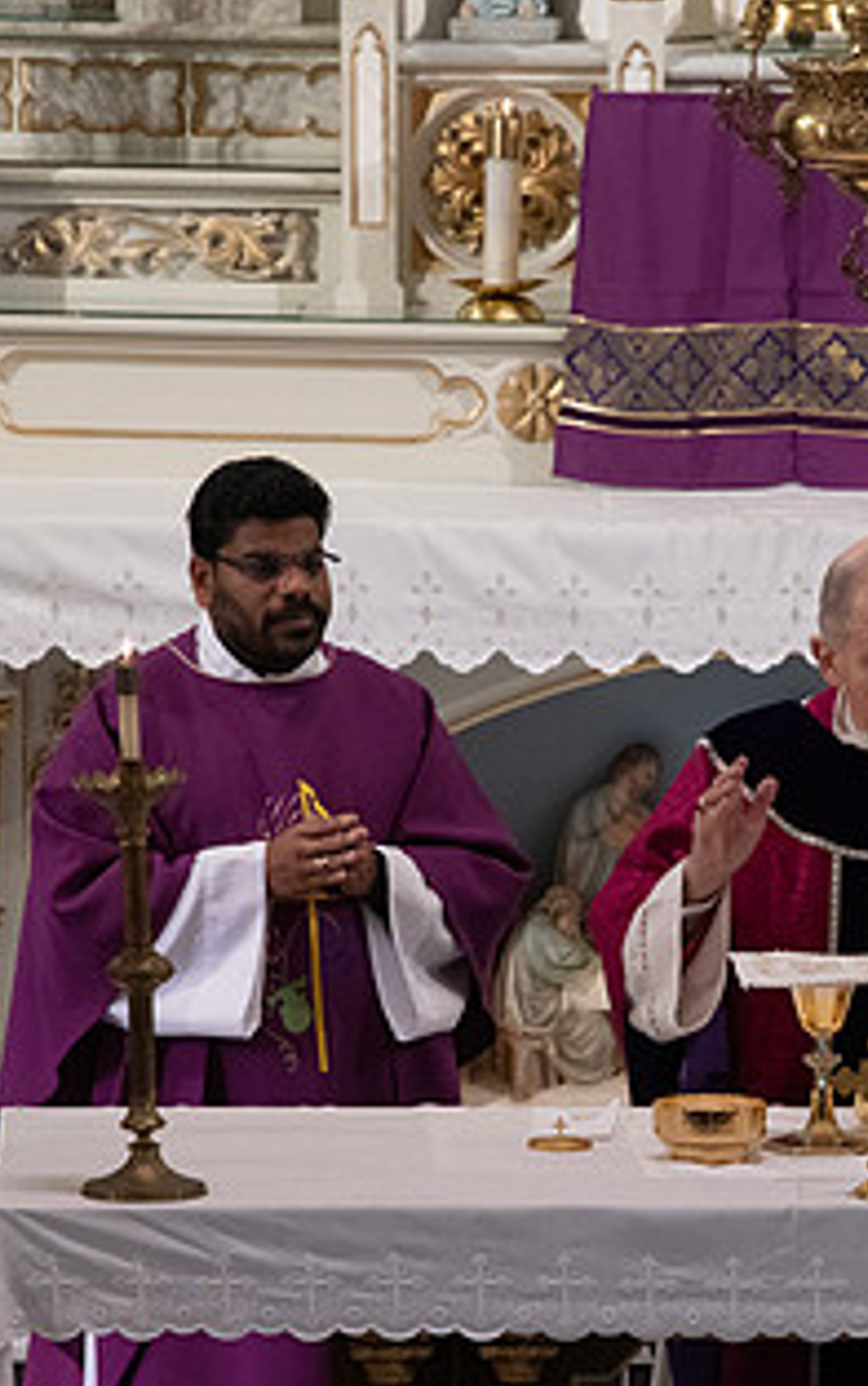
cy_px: 826
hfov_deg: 2.3
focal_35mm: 566
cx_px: 740
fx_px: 21393
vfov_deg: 3.7
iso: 4000
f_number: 9
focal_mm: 300
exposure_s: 1/100
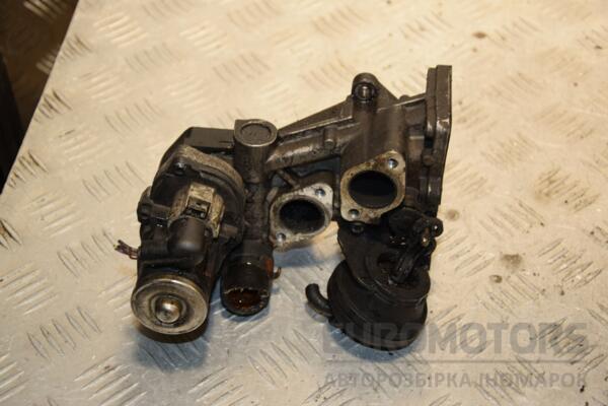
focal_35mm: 75
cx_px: 304
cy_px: 203
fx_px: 1267
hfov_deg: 27.0
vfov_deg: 18.2
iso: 800
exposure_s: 1/200
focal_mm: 50
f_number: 5
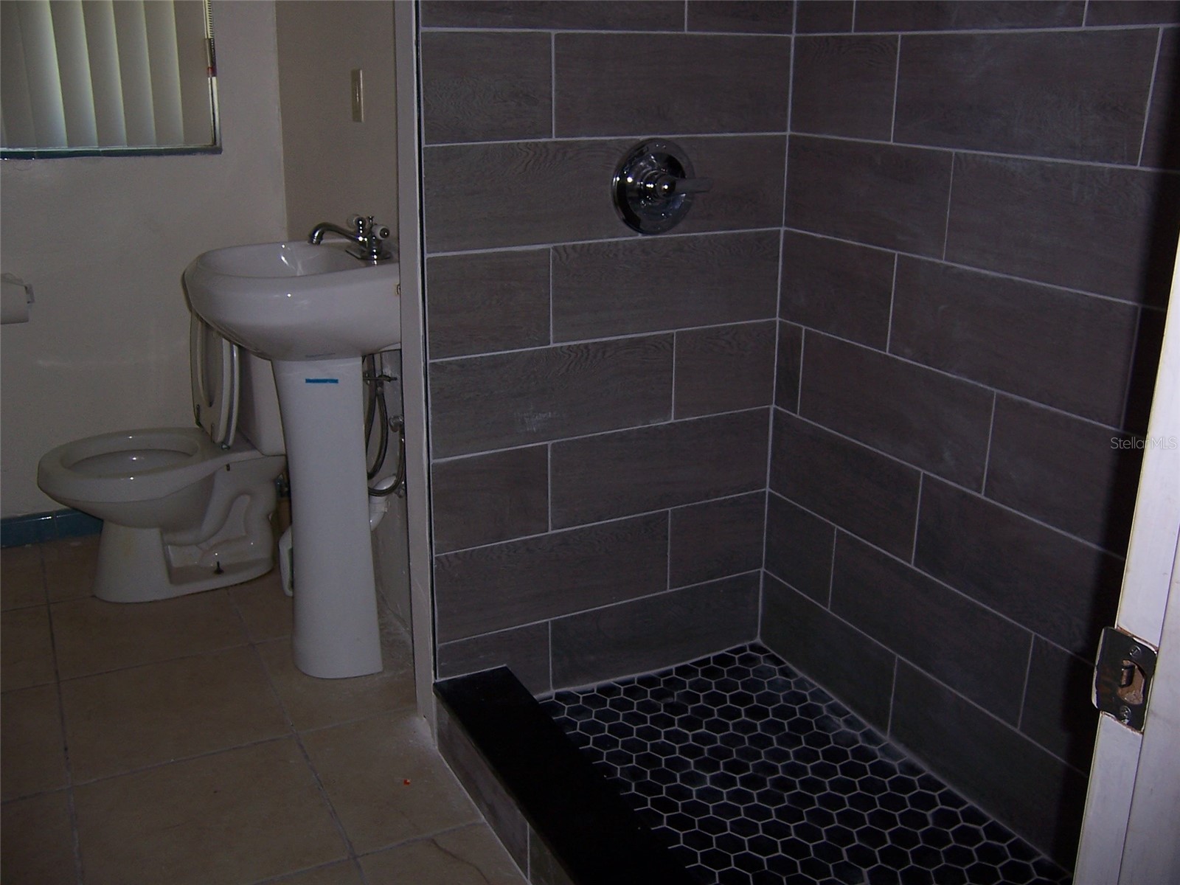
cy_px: 442
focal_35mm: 33
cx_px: 590
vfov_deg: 42.9
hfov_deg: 55.4
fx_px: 1125
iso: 80
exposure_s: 1/60
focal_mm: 5.5
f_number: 2.8
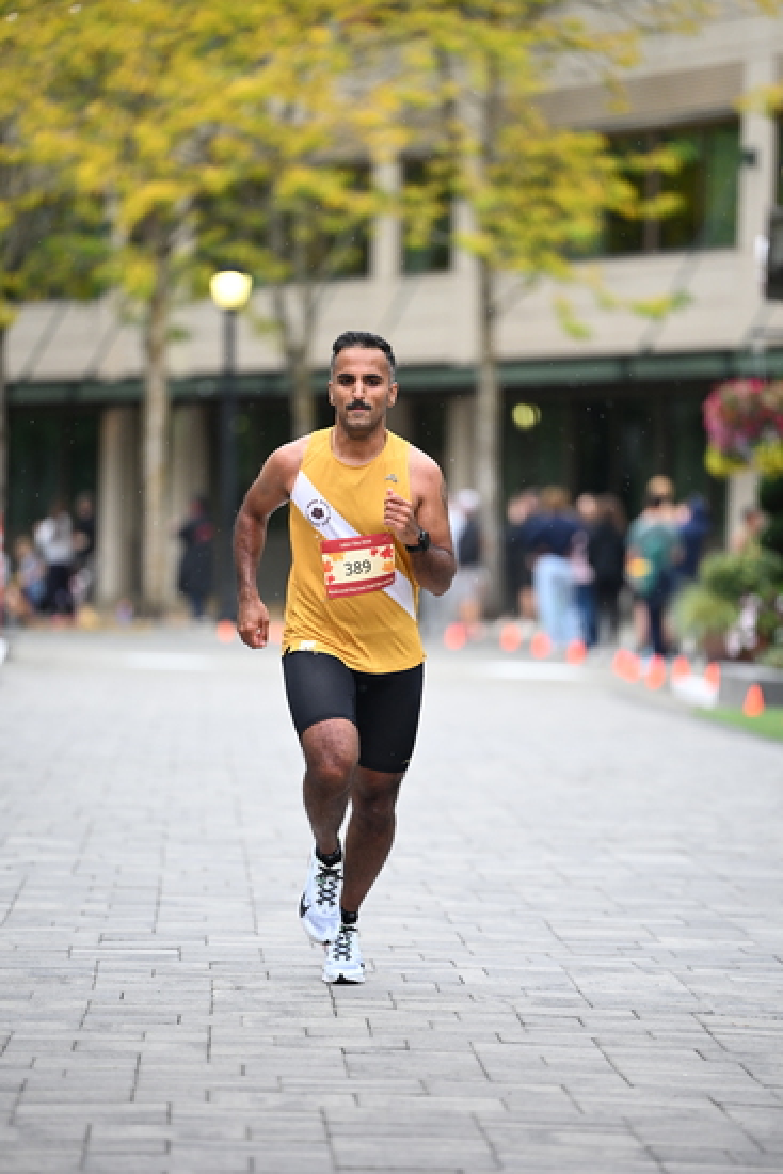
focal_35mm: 185
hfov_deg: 7.4
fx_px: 6031
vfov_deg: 11.1
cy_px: 587
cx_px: 392
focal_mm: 185
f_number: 2.8
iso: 1250
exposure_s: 1/1250
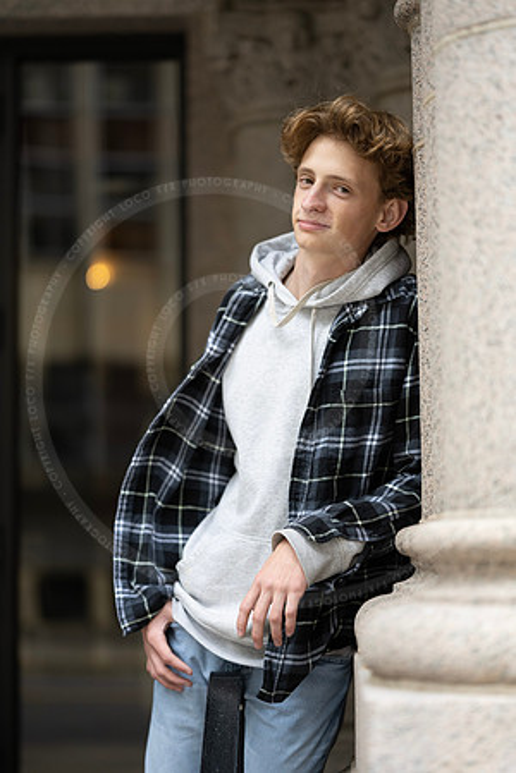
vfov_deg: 23.9
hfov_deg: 16.1
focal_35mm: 85
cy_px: 386
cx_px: 258
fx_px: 1827
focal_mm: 85
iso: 160
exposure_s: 1/200
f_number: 1.8
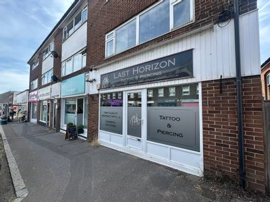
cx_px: 135
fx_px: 109
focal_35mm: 14
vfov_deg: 85.7
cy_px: 101
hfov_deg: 102.1
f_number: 2.2
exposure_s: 1/707
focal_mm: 2.22
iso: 50
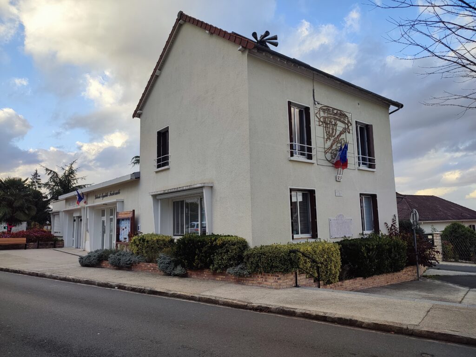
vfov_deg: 56.8
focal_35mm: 24
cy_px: 178
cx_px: 238
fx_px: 330
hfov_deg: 71.6
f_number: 1.89
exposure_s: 1/151
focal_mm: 5.89
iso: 50
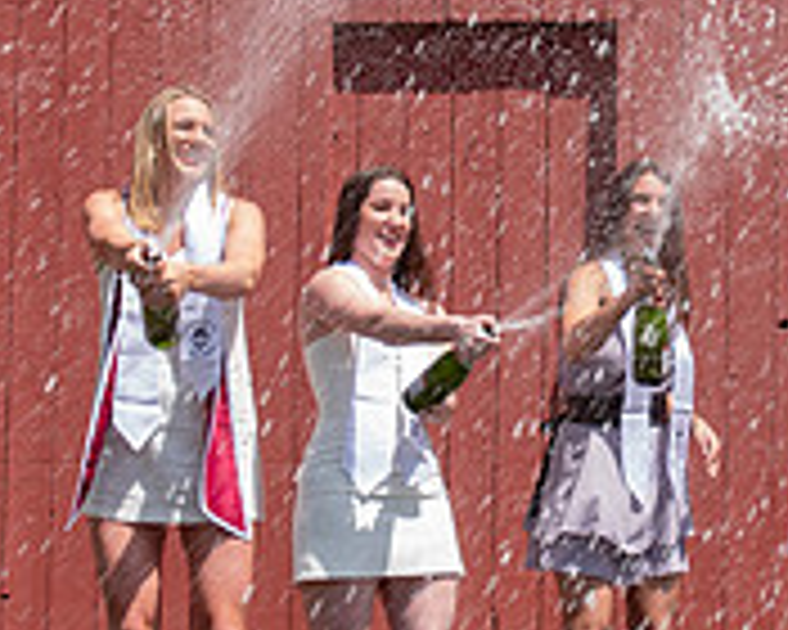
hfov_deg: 16.3
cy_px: 286
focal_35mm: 117
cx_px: 599
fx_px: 2729
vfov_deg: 13.2
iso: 100
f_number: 5.6
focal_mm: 25
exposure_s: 1/250
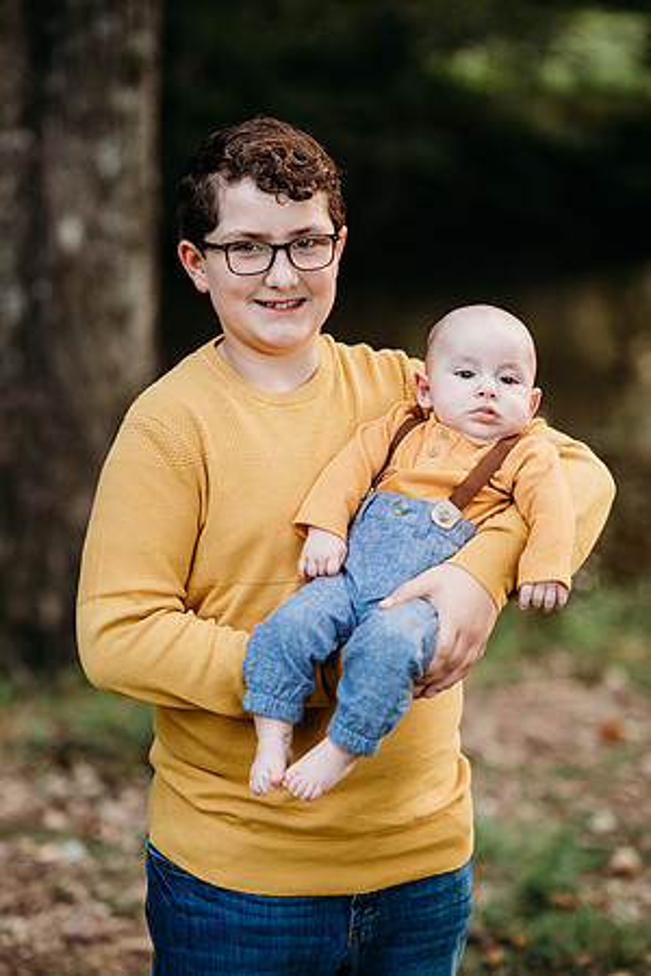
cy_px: 488
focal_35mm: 85
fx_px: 2305
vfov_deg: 23.9
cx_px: 326
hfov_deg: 16.1
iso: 125
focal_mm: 85
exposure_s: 1/200
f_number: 2.2
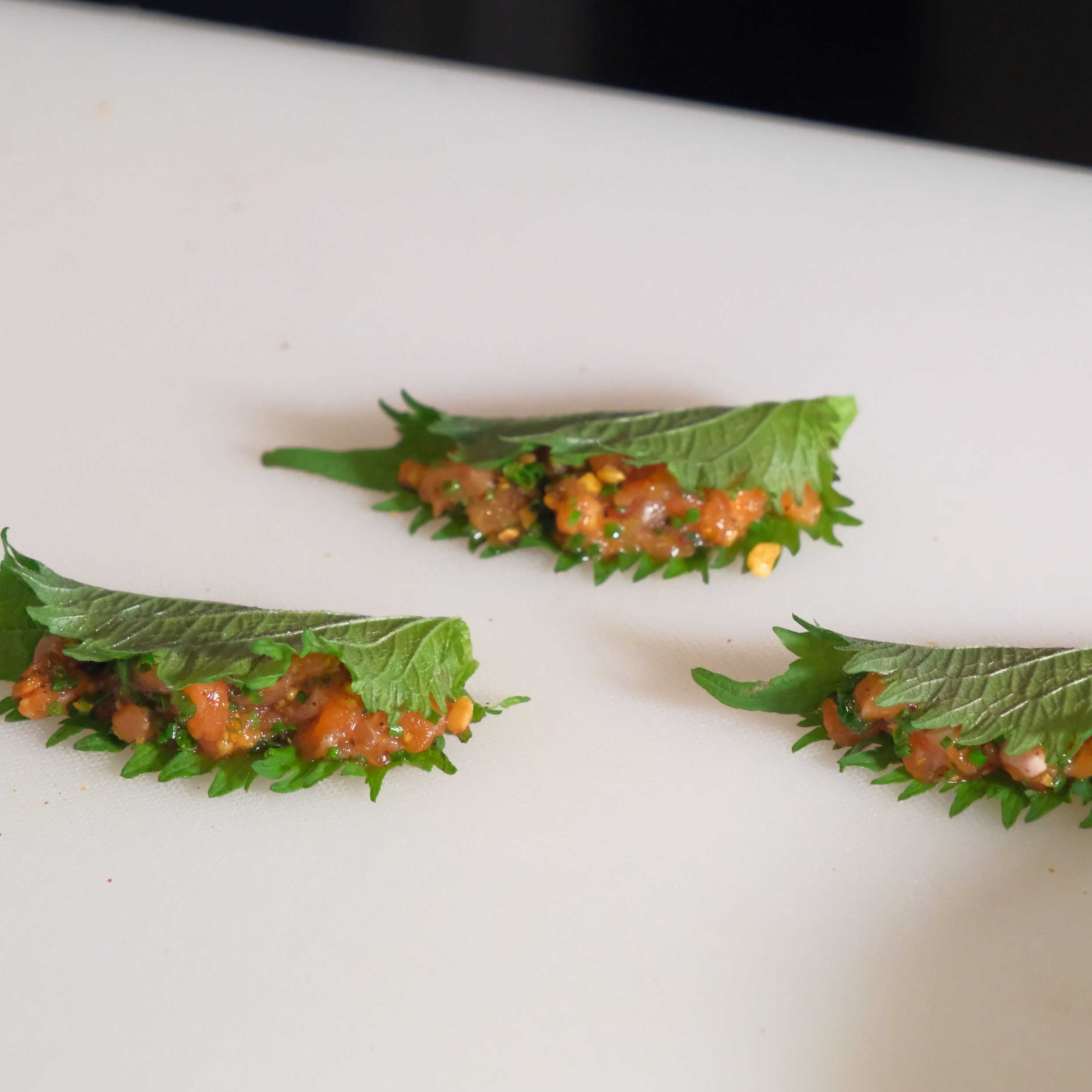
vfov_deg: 11.3
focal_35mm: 154
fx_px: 5496
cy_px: 399
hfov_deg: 11.3
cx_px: 548
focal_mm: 80
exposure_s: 1/125
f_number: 6.4
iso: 4000
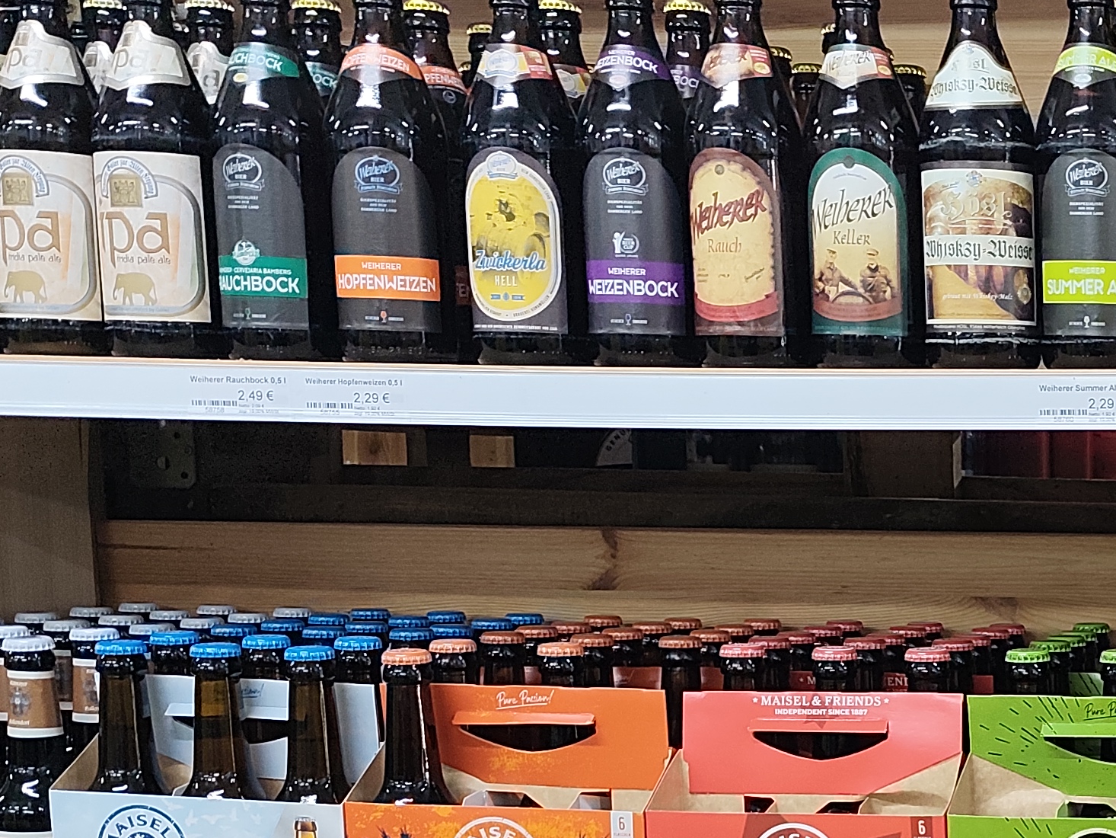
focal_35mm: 64
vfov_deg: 22.2
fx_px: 2064
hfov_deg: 26.8
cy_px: 795
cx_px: 1340
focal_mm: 6.19
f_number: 1.65
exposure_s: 1/33.3
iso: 640
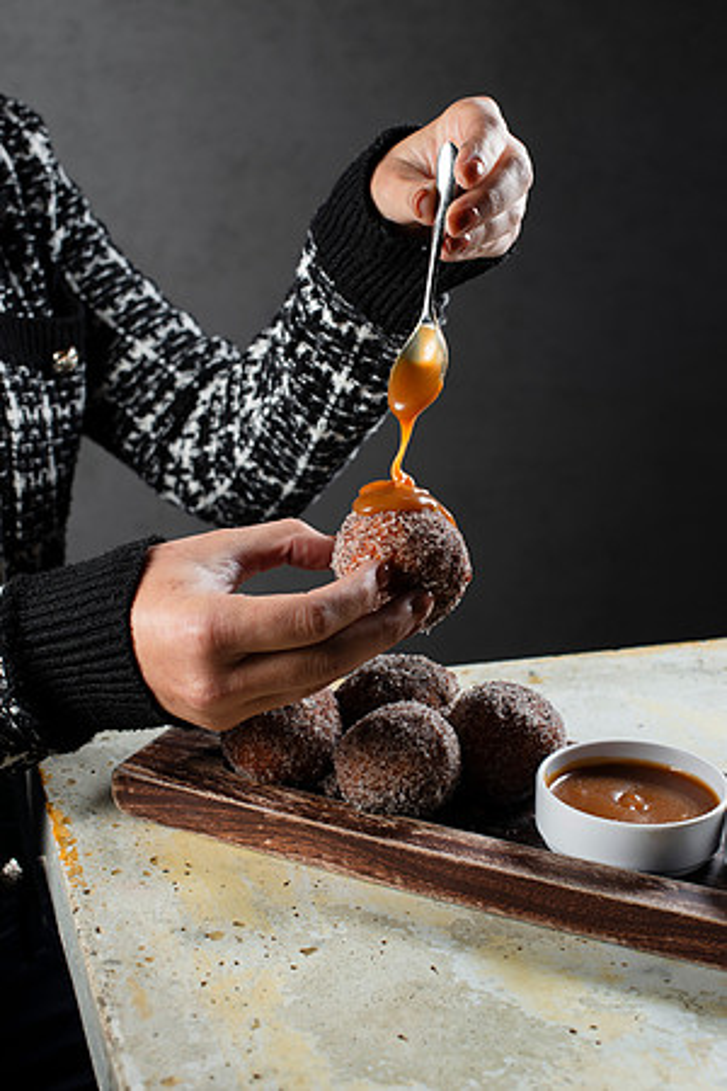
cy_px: 546
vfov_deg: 39.6
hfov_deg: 27.0
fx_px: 1514
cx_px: 364
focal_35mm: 50
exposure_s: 1/200
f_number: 7.1
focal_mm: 50
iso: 200
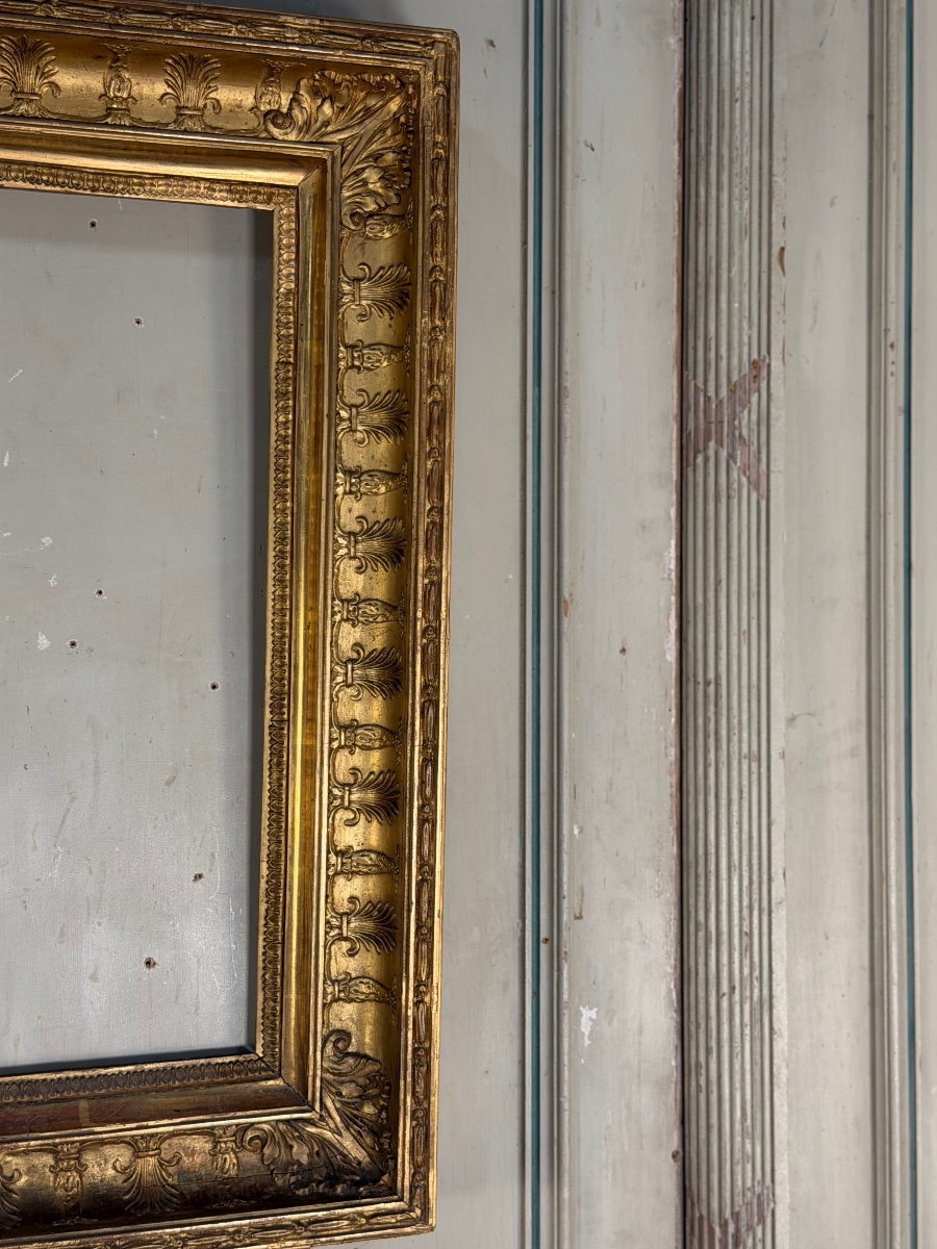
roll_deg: +0.2
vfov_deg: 39.7
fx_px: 1732
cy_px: 624
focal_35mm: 48
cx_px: 468
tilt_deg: +0.8
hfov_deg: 30.3
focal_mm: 6.76
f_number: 1.78
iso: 64
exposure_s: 1/50
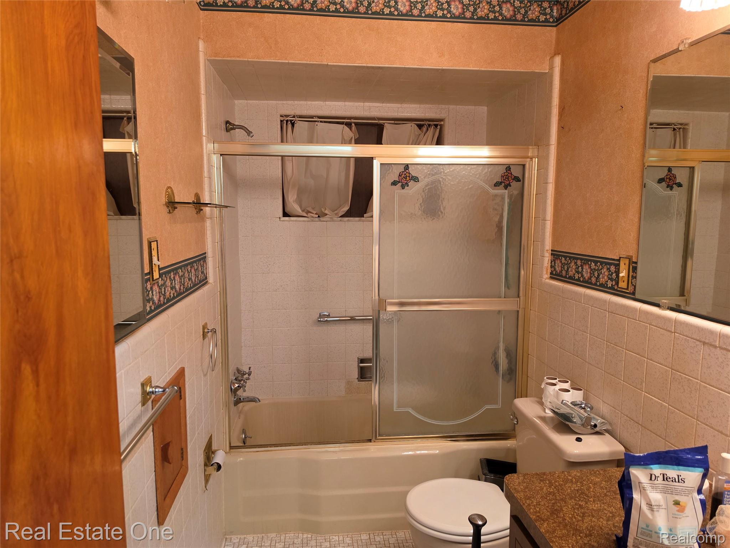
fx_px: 485
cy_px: 274
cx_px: 365
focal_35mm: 23
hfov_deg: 73.9
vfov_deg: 58.9
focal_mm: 6.5
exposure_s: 1/120
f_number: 1.4
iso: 250
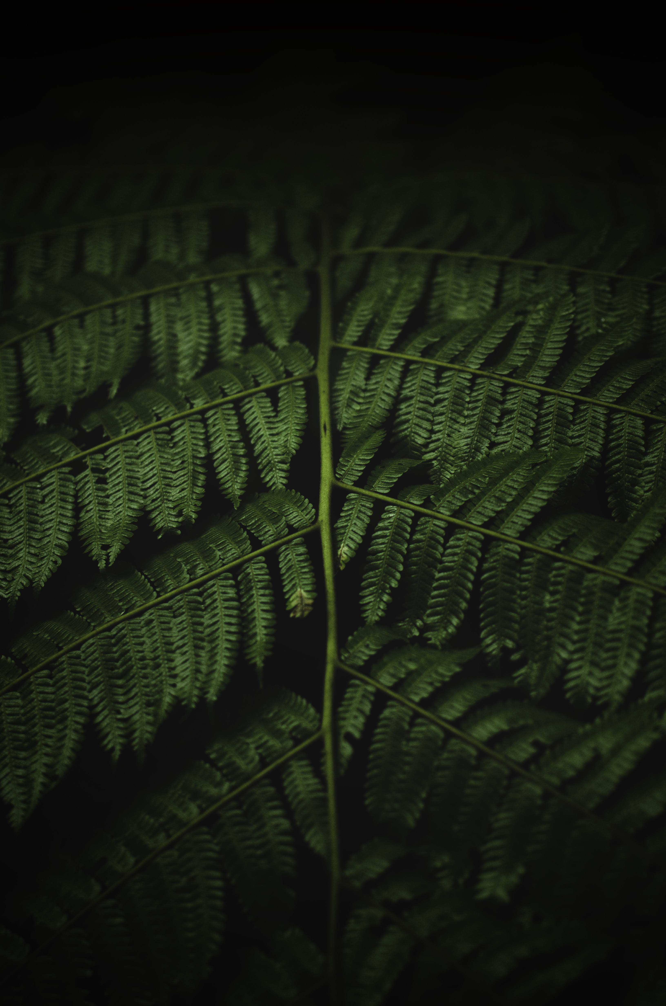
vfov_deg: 37.9
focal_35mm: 52
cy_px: 503
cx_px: 333
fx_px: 1463
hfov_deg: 25.6
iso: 400
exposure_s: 1/500
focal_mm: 35
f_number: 1.8
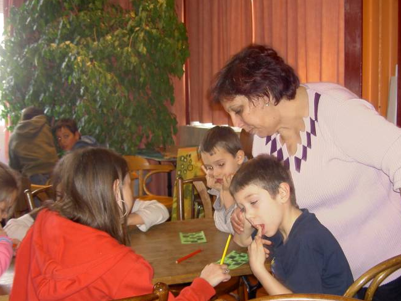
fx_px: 556
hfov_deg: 39.6
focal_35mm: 48
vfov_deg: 30.2
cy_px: 183
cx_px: 210
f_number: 2.8
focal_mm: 8
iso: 100
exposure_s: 1/8
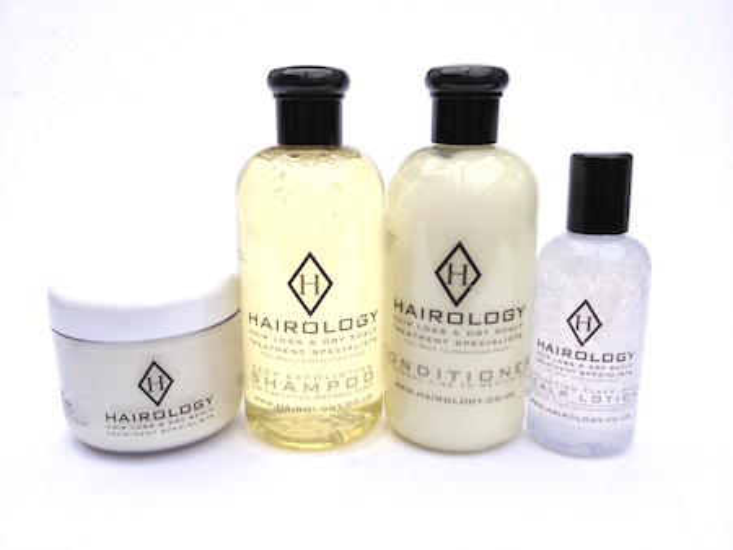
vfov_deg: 40.7
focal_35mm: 35
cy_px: 275
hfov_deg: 52.6
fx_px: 742
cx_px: 366
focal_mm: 4.28
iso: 50
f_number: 2.4
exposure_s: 1/1151
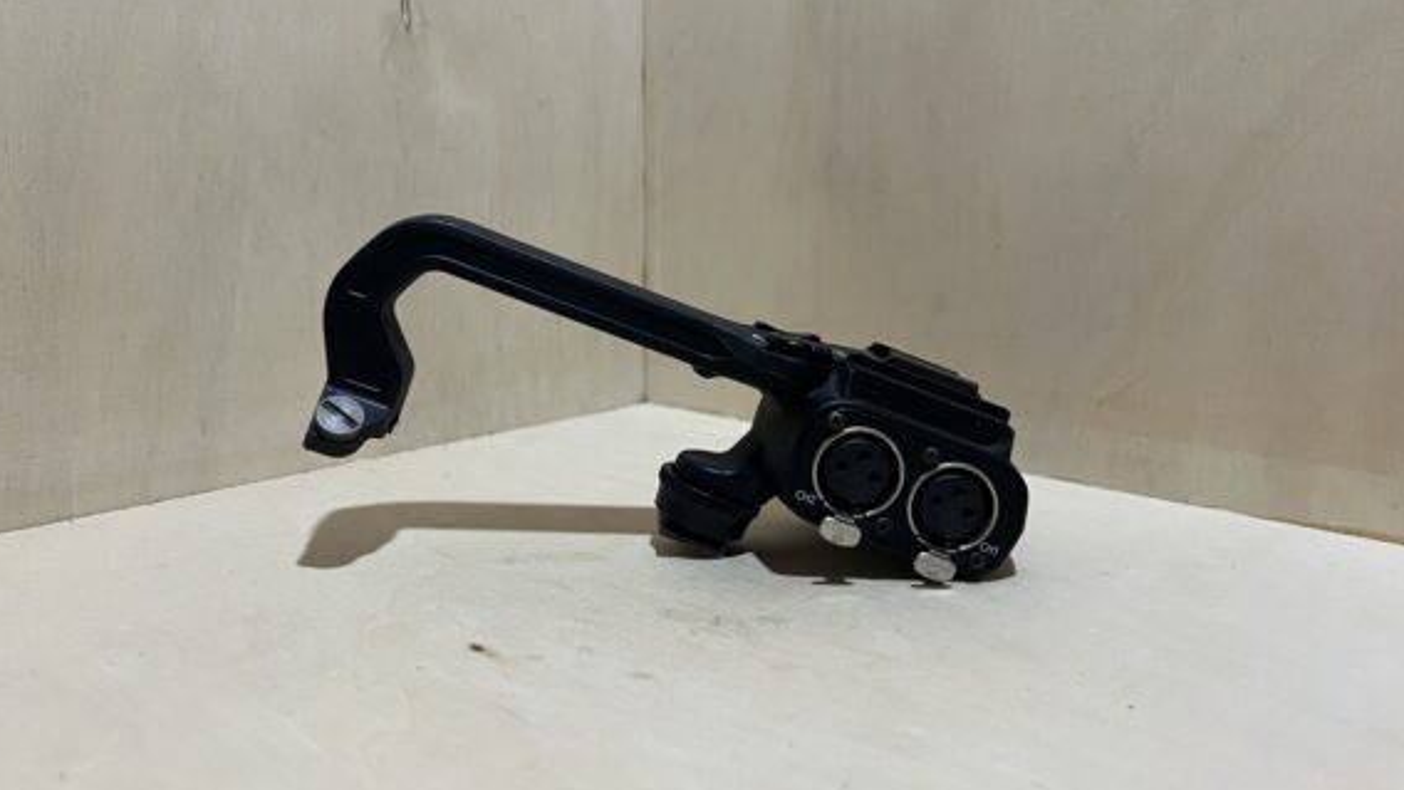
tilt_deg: -7.6
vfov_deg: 38.9
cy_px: 334
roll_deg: +0.0
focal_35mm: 30
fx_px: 1117
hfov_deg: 64.3
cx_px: 664
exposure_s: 1/50
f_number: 1.5
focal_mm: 5.7
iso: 125
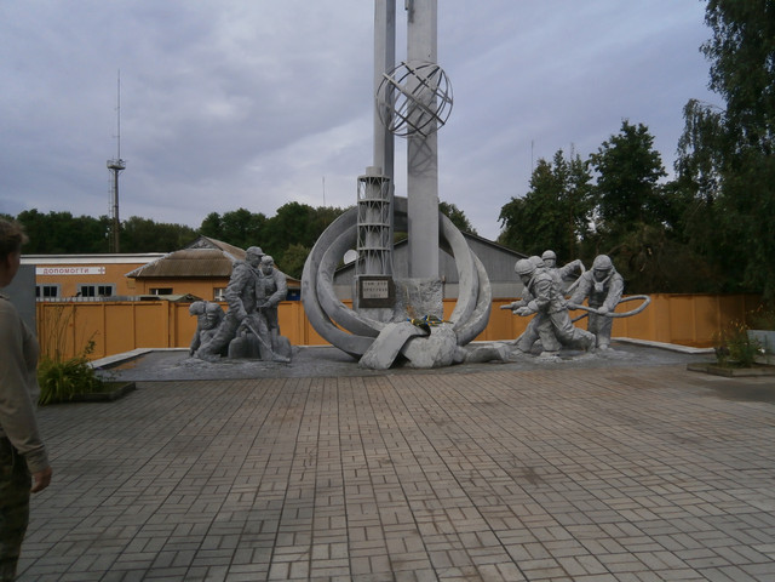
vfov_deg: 53.1
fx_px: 582
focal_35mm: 26
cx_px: 388
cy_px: 291
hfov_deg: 67.3
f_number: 2.8
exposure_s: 1/1600
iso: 80
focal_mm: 4.7
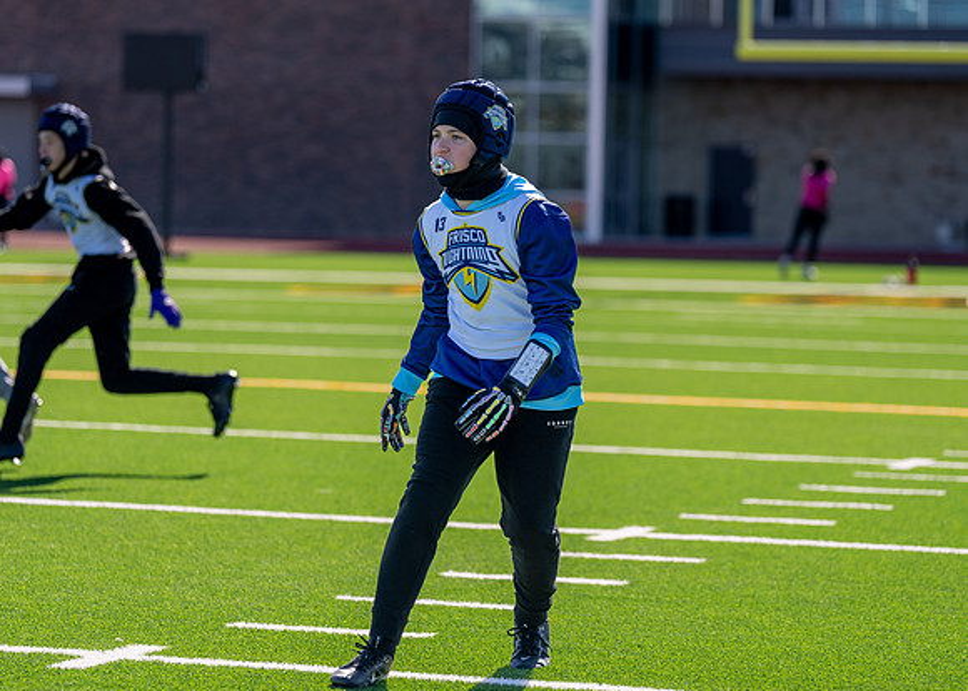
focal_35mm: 152
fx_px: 4167
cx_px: 425
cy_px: 303
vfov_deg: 9.5
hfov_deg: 13.2
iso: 100
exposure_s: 1/1600
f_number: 2.8
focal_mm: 129
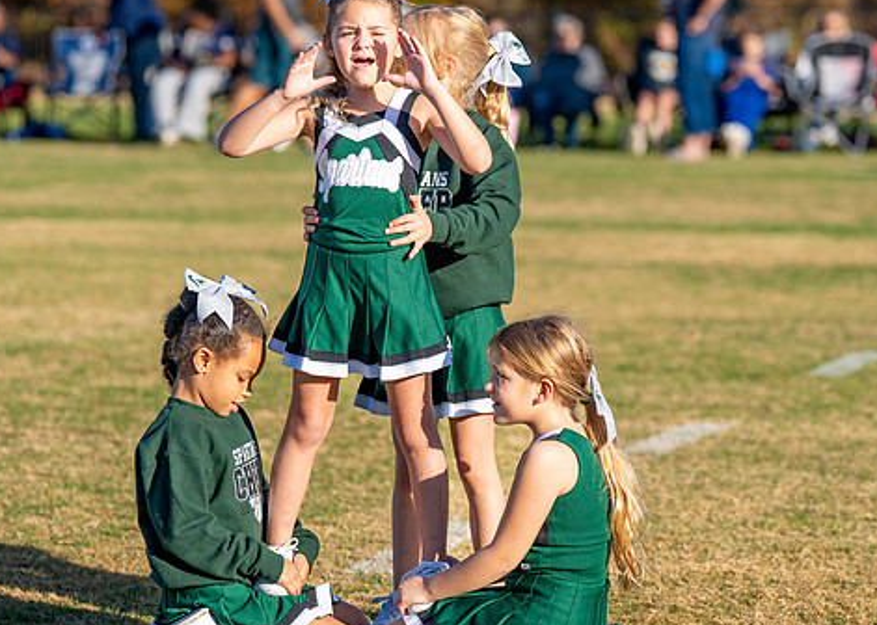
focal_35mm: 174
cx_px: 412
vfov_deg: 8.3
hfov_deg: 11.6
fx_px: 4332
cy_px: 249
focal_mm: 110
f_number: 2.8
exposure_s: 1/4000
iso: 250
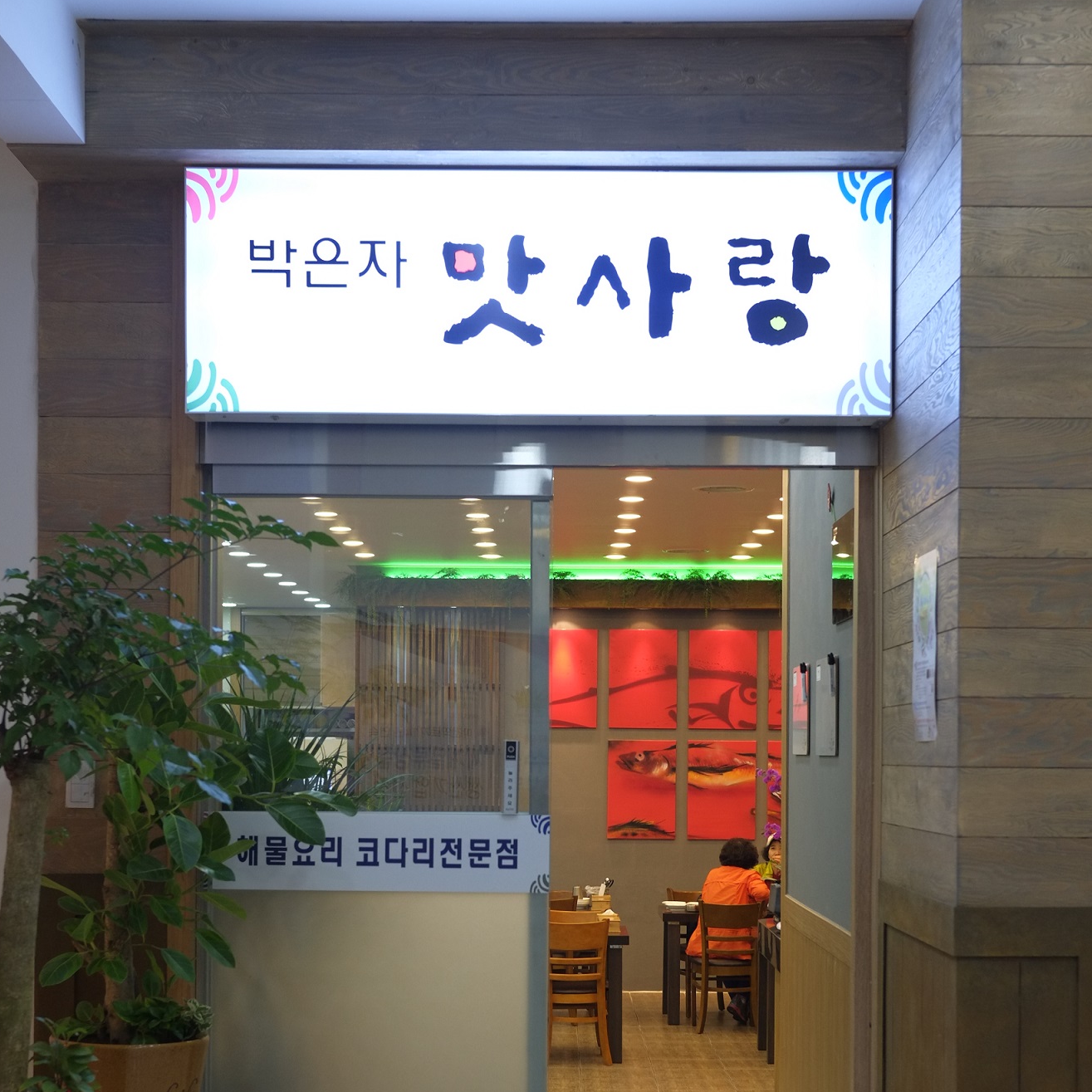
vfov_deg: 27.5
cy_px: 752
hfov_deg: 27.7
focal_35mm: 62
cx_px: 547
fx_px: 2213
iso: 800
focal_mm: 32
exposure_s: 1/125
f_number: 3.6
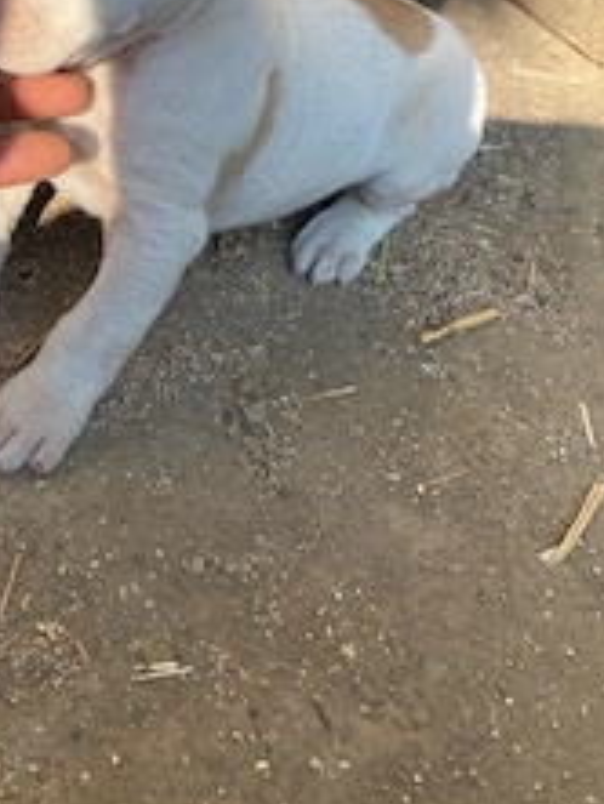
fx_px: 1092
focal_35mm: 47
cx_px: 91
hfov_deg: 29.9
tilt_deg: -39.6
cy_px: 204
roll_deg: -4.9
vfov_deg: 39.4
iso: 32
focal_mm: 4.25
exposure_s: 1/1218
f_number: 1.8
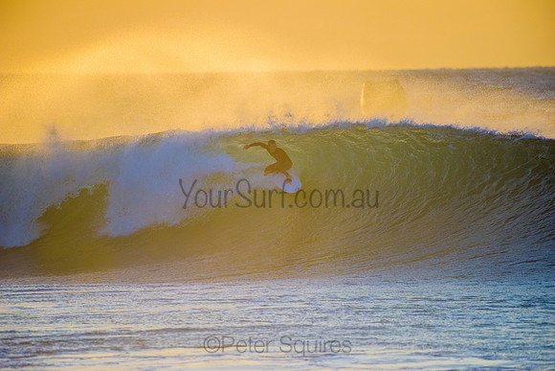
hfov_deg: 4.1
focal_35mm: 500
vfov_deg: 2.8
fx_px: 7710
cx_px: 278
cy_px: 186
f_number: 5.6
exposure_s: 1/2500
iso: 800
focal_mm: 500
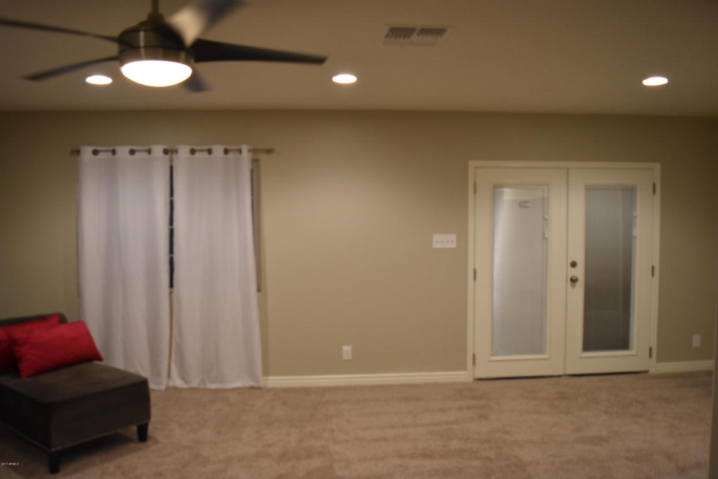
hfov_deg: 67.4
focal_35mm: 27
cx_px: 359
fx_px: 538
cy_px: 240
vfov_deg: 47.9
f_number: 4
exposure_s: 1/60
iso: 1600
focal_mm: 18
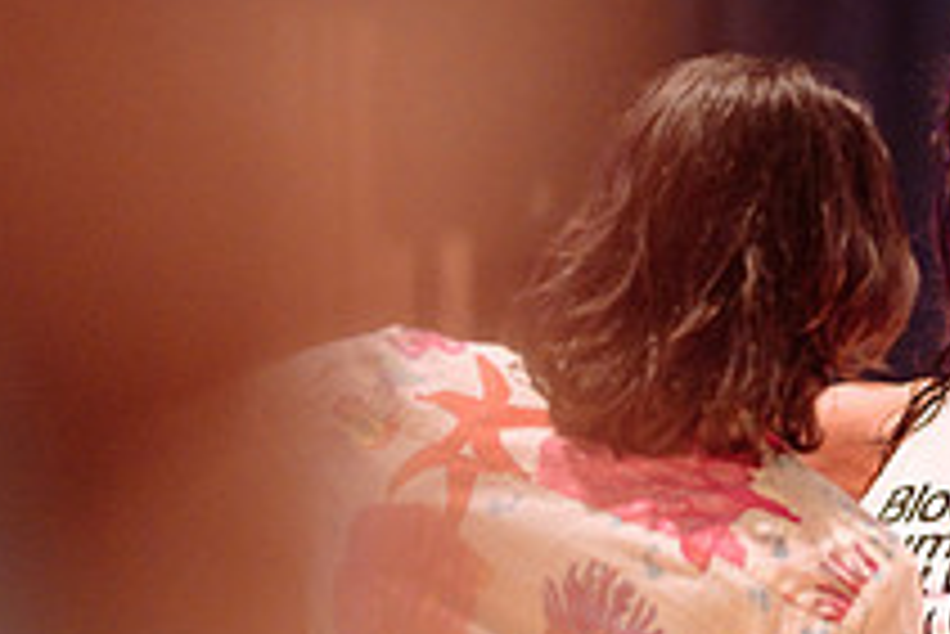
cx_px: 1200
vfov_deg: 4.1
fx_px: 8846
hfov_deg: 6.1
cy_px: 604
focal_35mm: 335
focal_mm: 105
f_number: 1.4
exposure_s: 1/125
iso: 1600
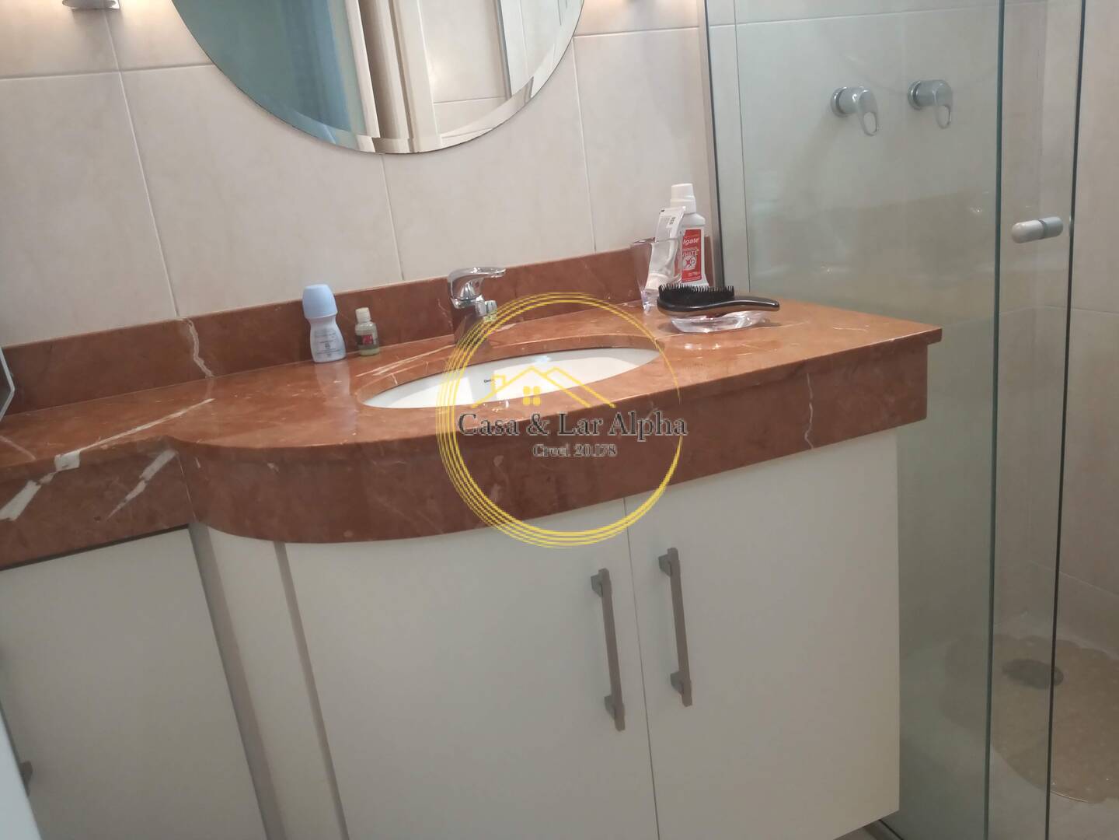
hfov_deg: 81.7
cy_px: 420
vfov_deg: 66.0
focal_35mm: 20
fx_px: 647
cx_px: 560
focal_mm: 3.54
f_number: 2
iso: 371
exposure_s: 1/40
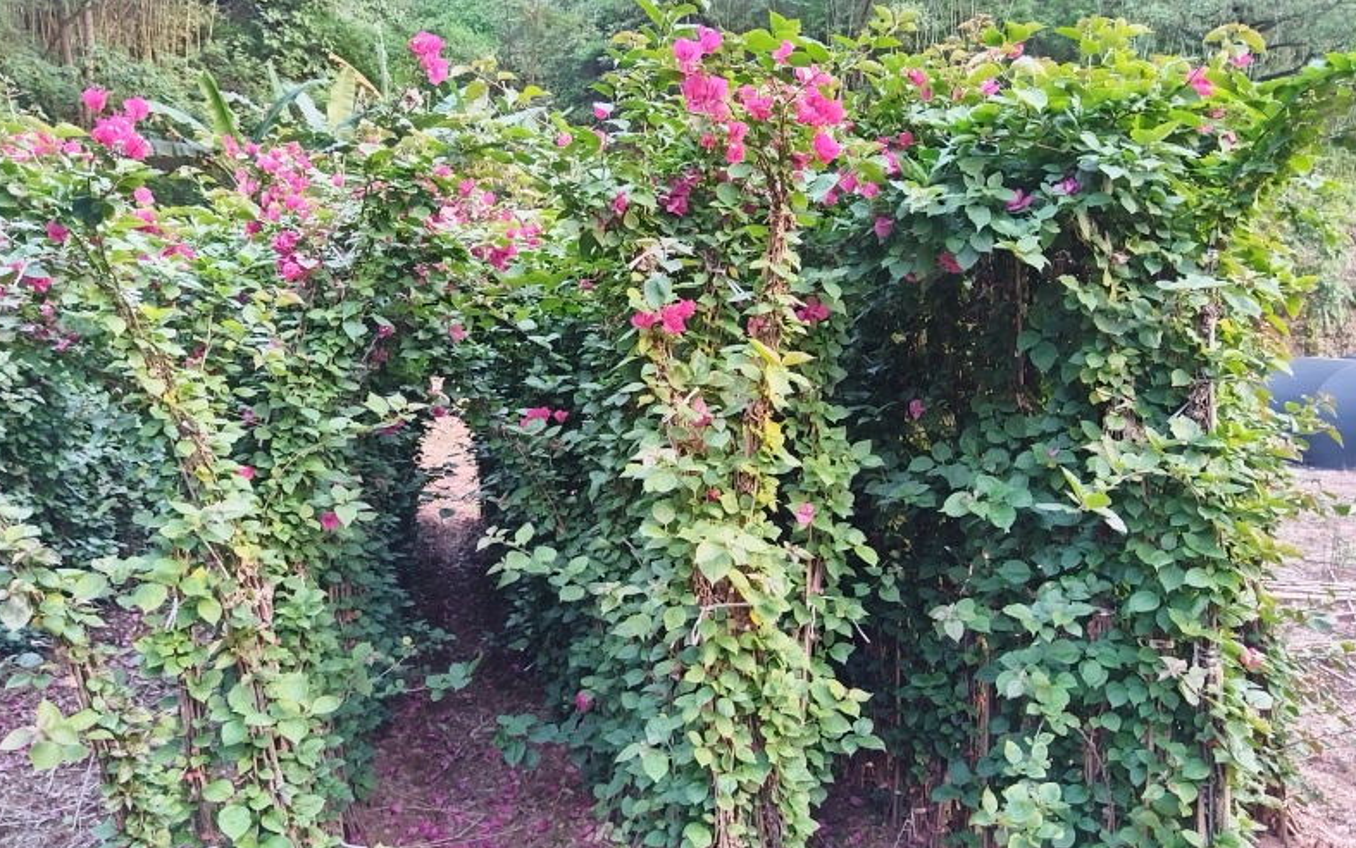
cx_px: 669
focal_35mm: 28
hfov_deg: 66.5
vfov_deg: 44.4
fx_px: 1035
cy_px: 502
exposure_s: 1/100
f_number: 1.9
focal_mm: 4.95
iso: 4125
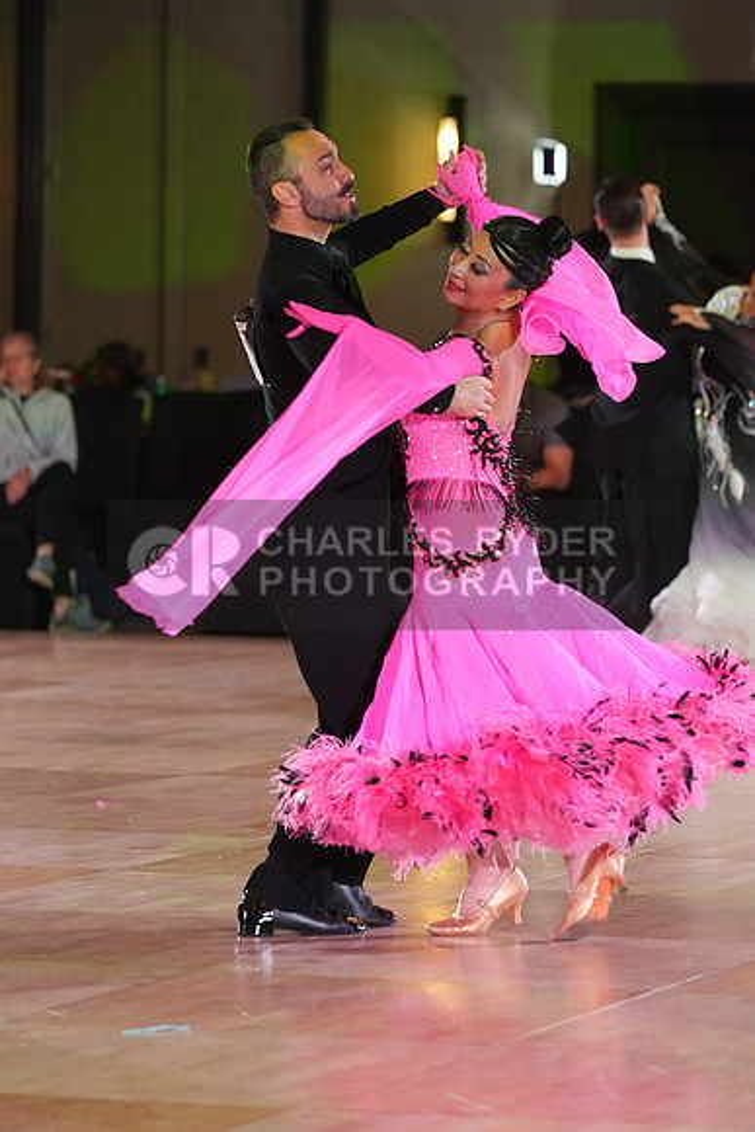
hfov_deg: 6.9
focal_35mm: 200
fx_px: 6287
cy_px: 566
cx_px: 378
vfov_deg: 10.3
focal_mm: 200
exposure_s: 1/250
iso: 3200
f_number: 4.5
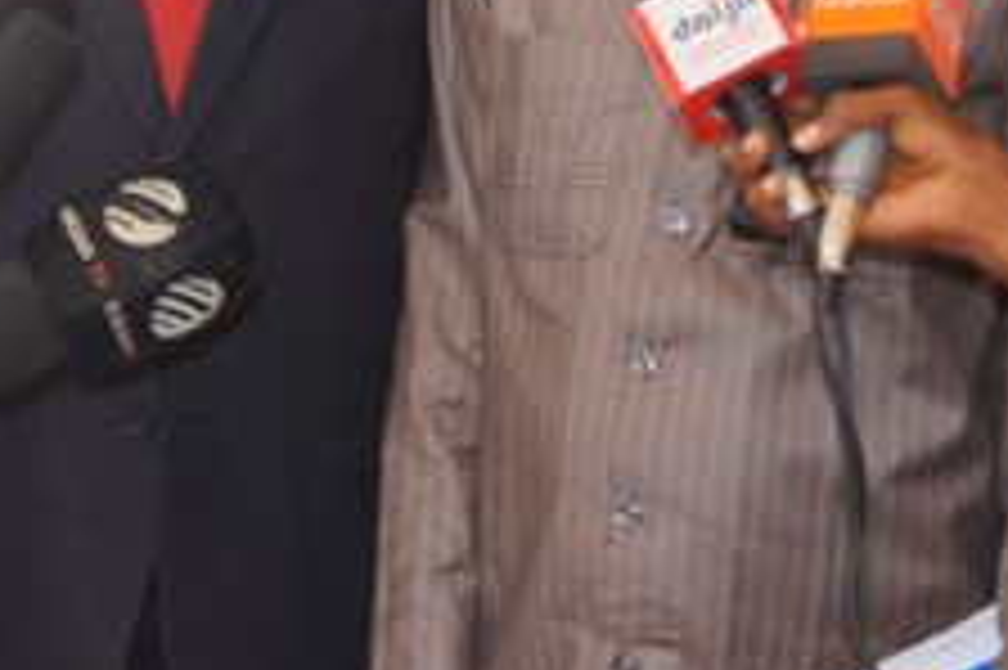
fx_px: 2754
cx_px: 716
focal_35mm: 98
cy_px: 31
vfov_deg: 13.7
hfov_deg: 20.6
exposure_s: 1/160
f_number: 4
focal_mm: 23
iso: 100
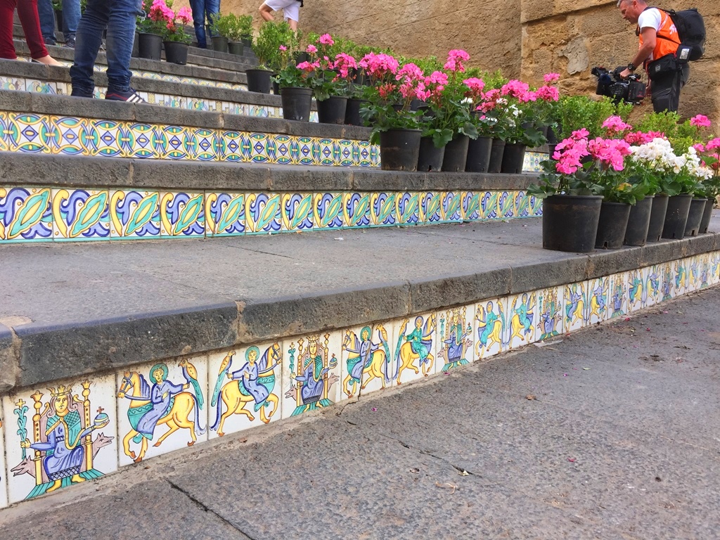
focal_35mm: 29
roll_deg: -0.3
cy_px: 270
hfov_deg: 61.7
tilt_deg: -6.7
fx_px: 603
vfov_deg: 48.2
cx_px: 360
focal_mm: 4.15
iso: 32
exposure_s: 1/209
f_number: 2.2
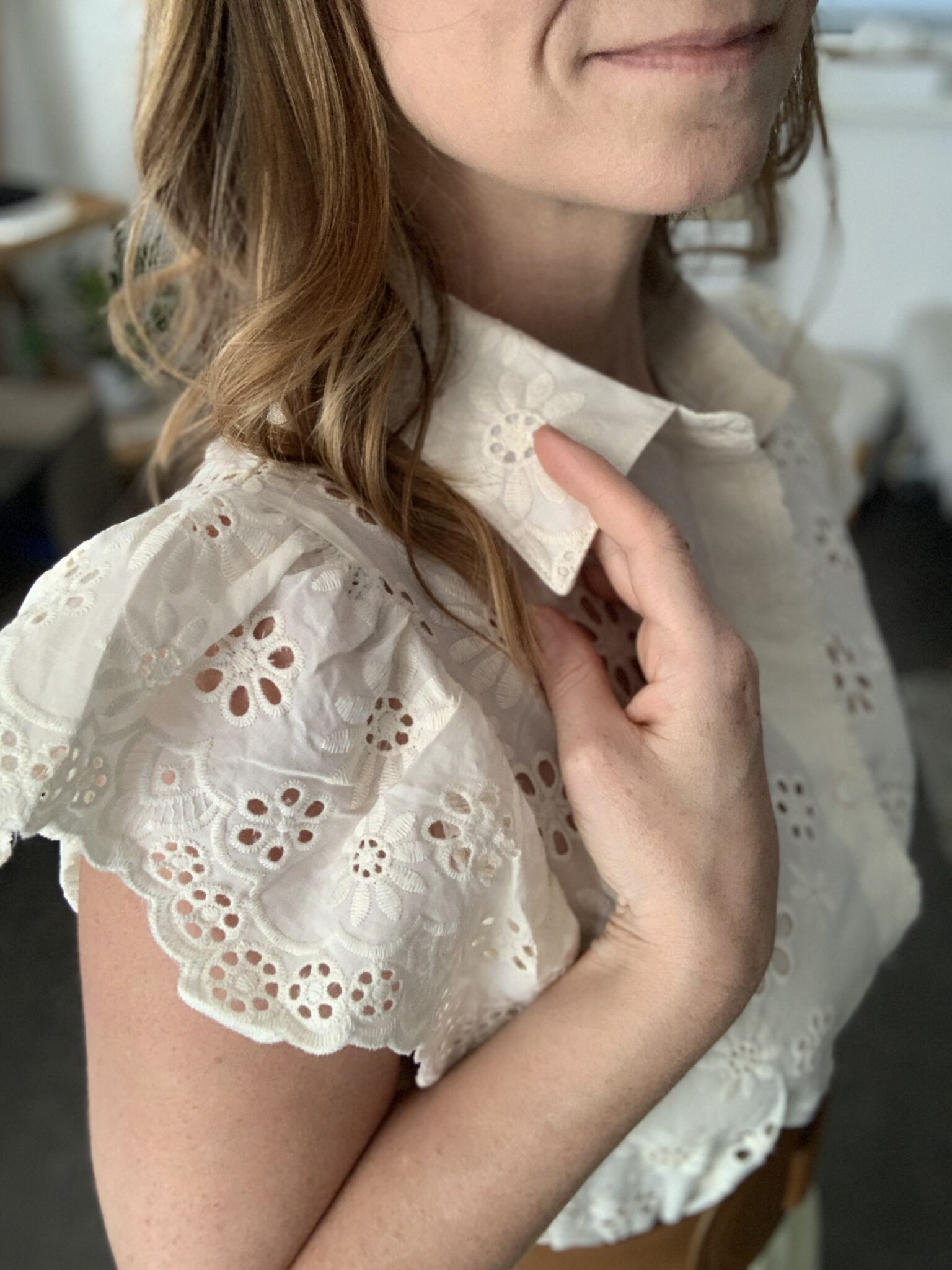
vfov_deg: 56.8
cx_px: 476
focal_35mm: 32
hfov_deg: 44.2
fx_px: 1173
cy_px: 635
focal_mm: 2.87
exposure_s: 1/47
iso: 250
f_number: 2.2
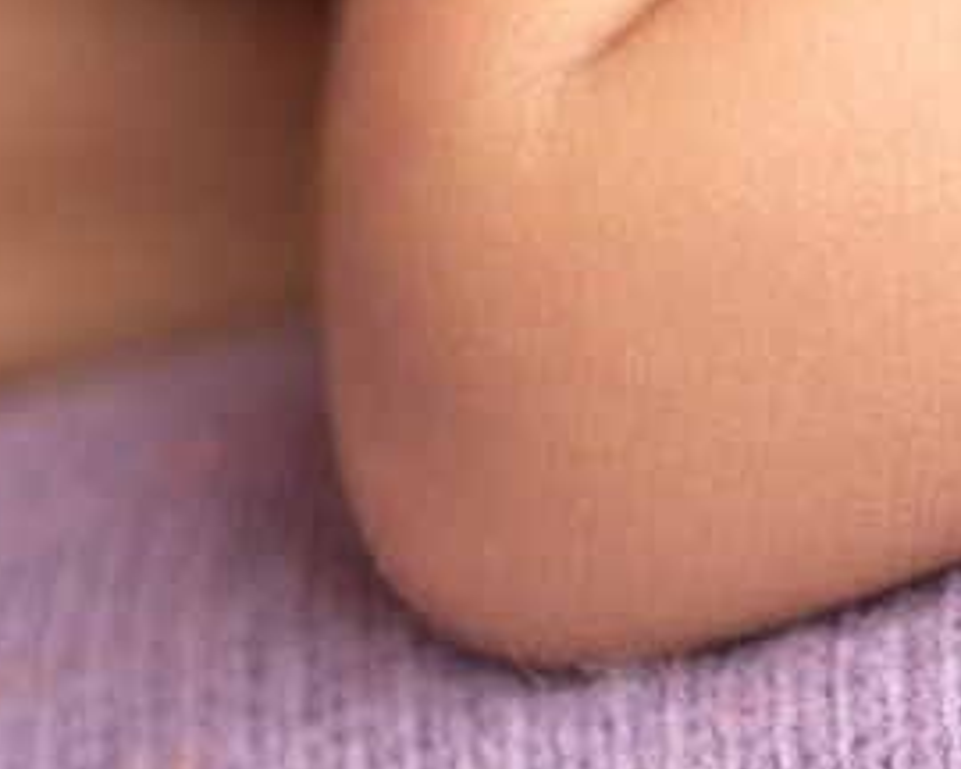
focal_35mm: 311
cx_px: 1310
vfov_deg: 4.8
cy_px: -1305
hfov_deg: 6.2
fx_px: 8845
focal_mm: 35
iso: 160
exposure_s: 1/200
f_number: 2.5
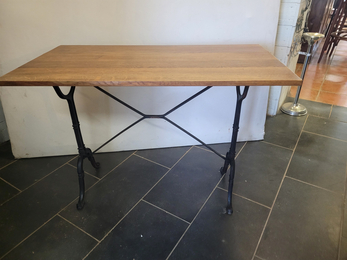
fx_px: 261
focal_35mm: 26
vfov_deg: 53.1
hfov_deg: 67.3
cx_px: 174
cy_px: 130
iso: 500
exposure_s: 1/50
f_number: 1.8
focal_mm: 5.4
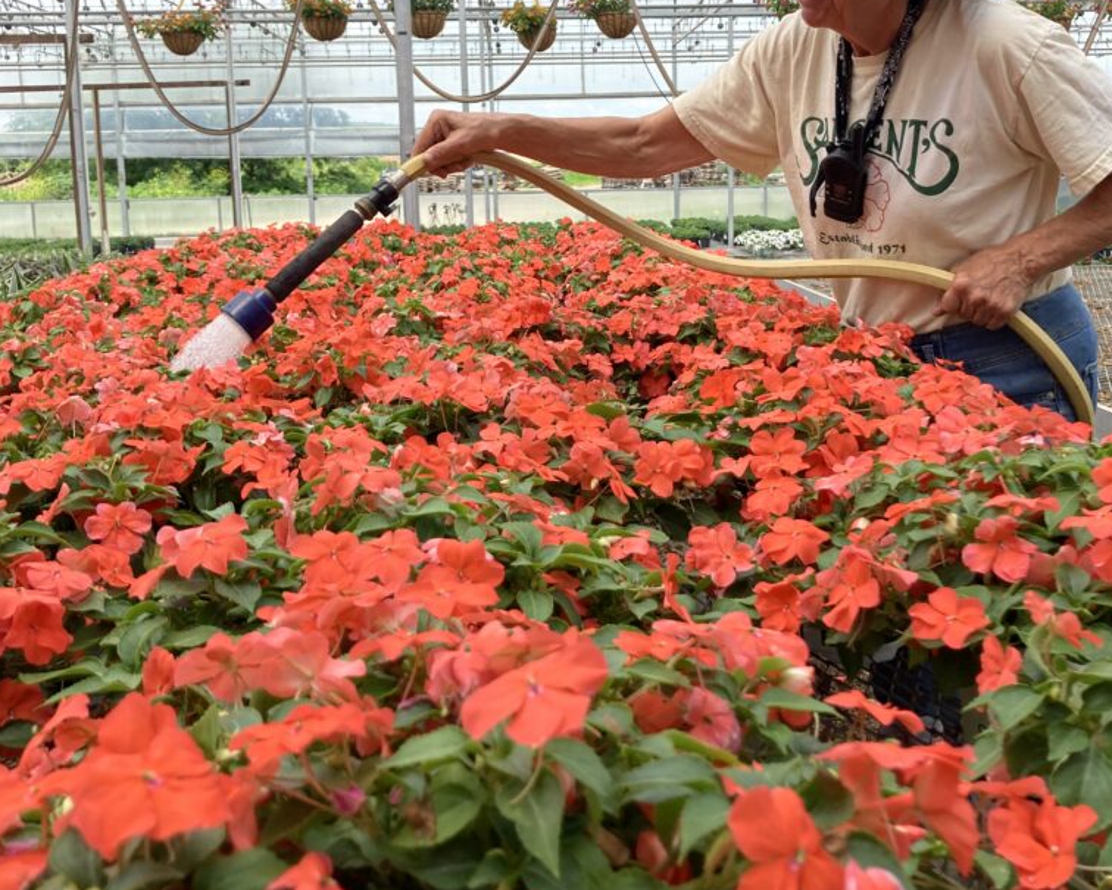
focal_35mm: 37
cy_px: 356
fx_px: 1218
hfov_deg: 49.1
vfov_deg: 40.0
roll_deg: +0.0
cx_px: 556
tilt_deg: -6.8
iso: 20
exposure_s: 1/810
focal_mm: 3.99
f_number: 1.8
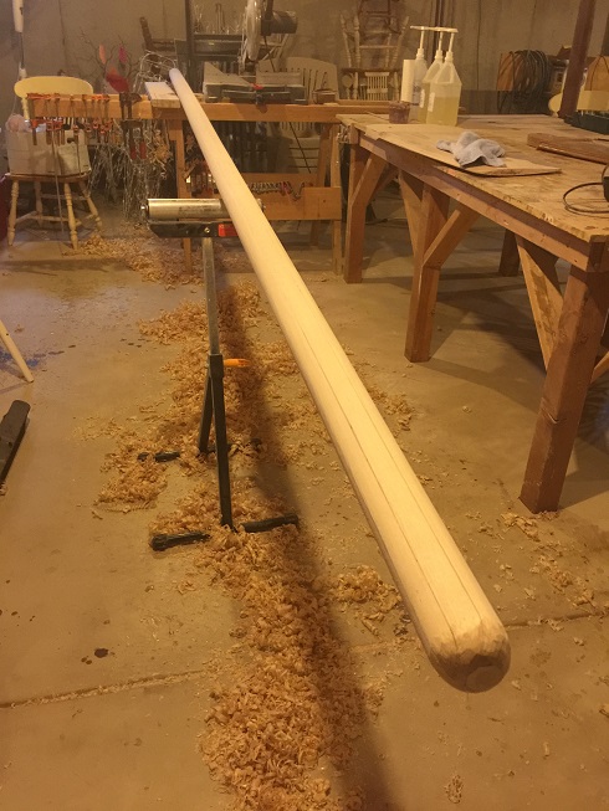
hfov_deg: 48.2
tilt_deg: -27.9
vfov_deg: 61.7
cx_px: 304
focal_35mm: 29
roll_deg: -1.4
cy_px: 406
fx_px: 680
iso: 125
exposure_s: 1/10
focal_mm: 4.15
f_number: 2.2
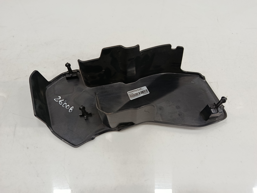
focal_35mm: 24
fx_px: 178
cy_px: 96
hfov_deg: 71.6
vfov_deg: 56.8
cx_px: 128
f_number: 1.7
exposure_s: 1/100
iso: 981
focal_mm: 5.24
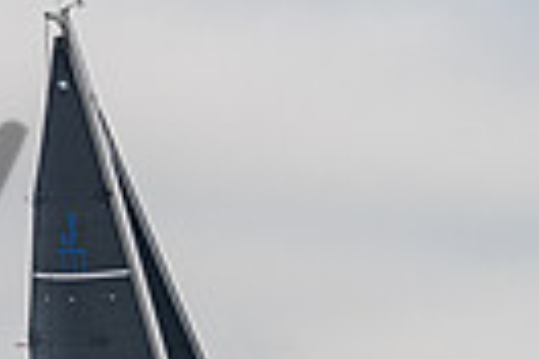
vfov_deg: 1.4
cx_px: 65
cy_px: 585
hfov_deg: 2.0
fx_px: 15151
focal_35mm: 1012
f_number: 5.6
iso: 400
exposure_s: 1/2000
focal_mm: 220
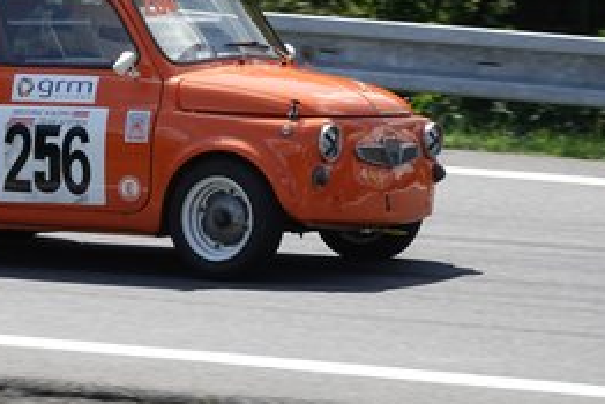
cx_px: 157
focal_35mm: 343
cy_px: 171
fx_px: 5767
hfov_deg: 6.0
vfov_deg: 4.0
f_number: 4
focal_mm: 73.24
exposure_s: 1/800
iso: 125
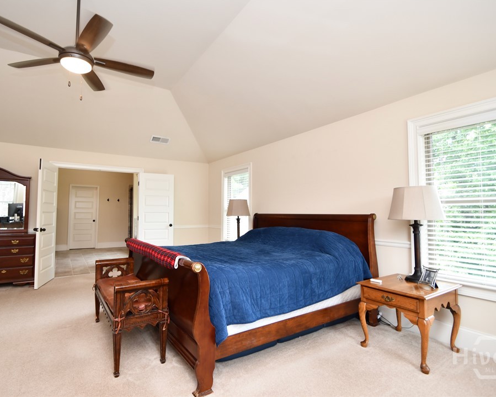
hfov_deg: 89.4
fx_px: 250
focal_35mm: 17
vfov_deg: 77.0
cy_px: 198
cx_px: 225
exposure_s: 1/60
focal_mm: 10
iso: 400
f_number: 4
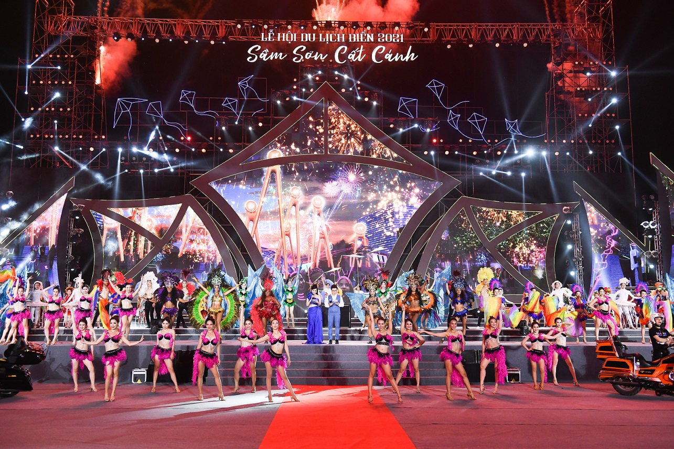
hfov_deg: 54.4
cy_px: 224
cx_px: 337
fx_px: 655
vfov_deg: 37.9
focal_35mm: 35
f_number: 4
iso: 1600
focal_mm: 35
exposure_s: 1/320
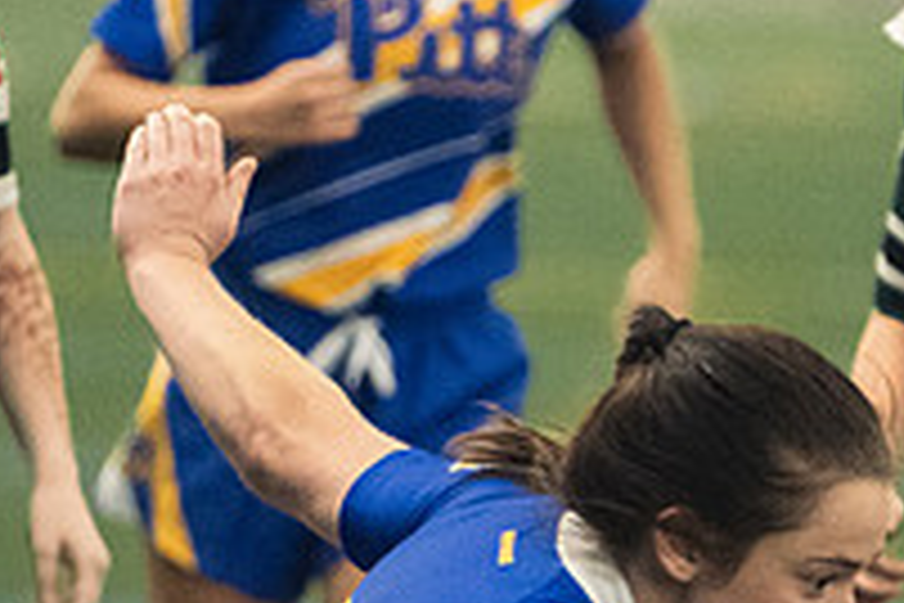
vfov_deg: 1.6
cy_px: 490
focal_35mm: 867
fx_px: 21770
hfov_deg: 2.4
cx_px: 486
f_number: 2.8
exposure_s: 1/500
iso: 9000
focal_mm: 200
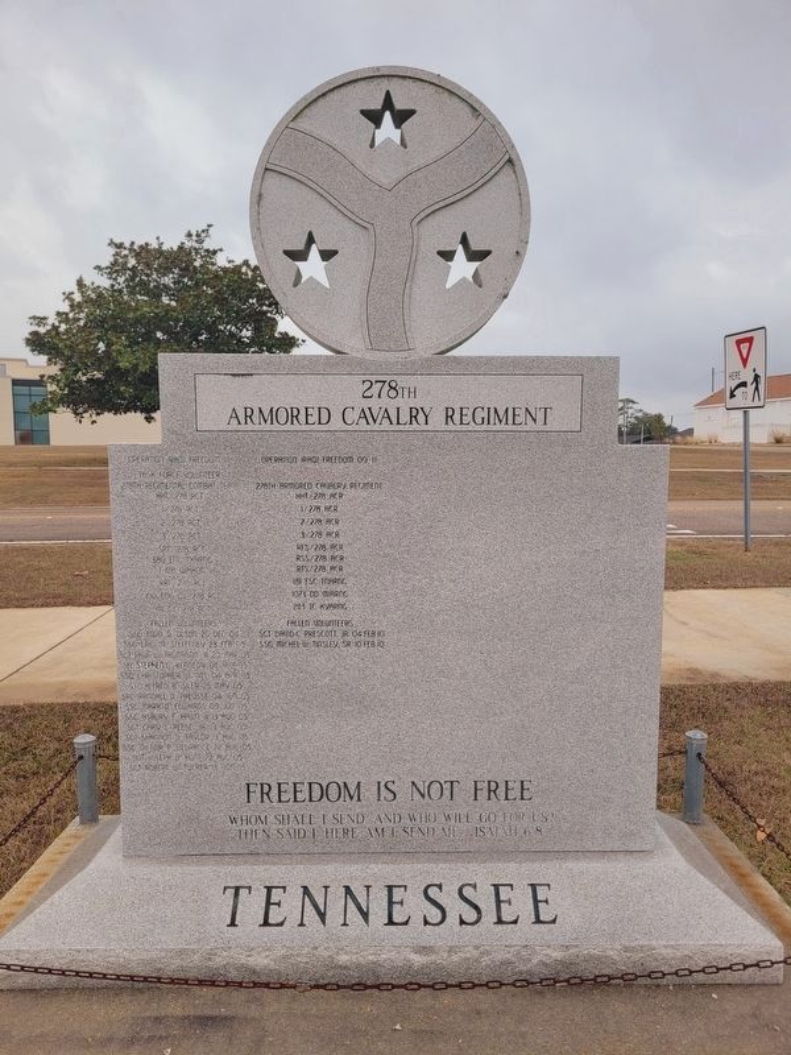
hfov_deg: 53.1
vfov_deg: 67.3
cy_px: 528
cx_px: 396
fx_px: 792
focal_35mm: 26
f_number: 1.8
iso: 40
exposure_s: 1/919
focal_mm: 5.4
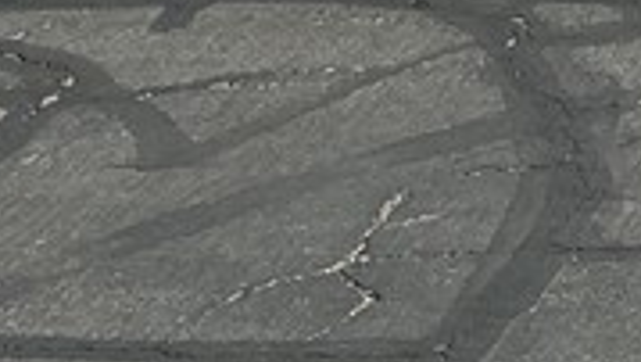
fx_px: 3079
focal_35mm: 181
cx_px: 1404
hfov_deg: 10.6
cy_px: -889
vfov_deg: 6.0
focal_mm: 3
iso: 25
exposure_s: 1/1912
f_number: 1.8
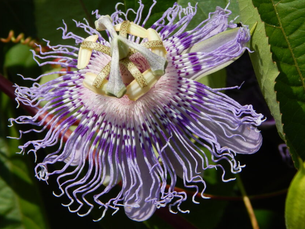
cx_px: 147
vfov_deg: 11.7
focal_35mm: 127
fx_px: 1119
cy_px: 121
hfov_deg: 15.5
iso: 125
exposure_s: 1/1000
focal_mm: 18.7
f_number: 4.5
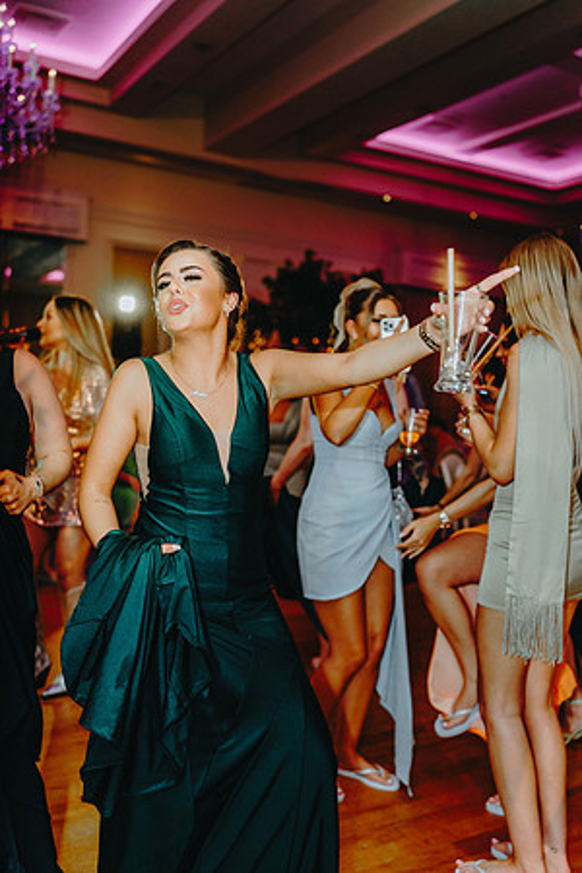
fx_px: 849
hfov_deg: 37.9
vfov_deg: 54.4
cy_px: 436
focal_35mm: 35
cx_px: 291
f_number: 2
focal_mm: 35
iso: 1250
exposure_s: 1/250
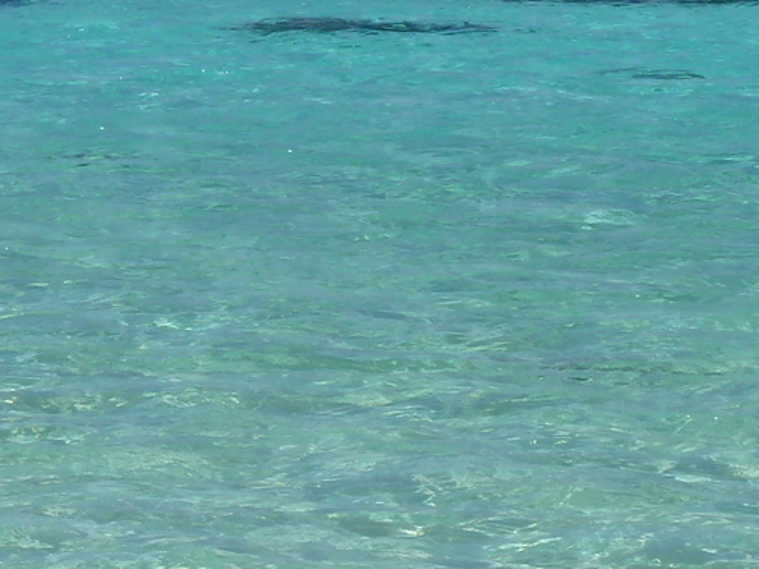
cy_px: 216
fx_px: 5480
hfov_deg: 7.9
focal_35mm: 250
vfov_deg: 5.9
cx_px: 148
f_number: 5.6
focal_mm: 12.8
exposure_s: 1/640
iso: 80
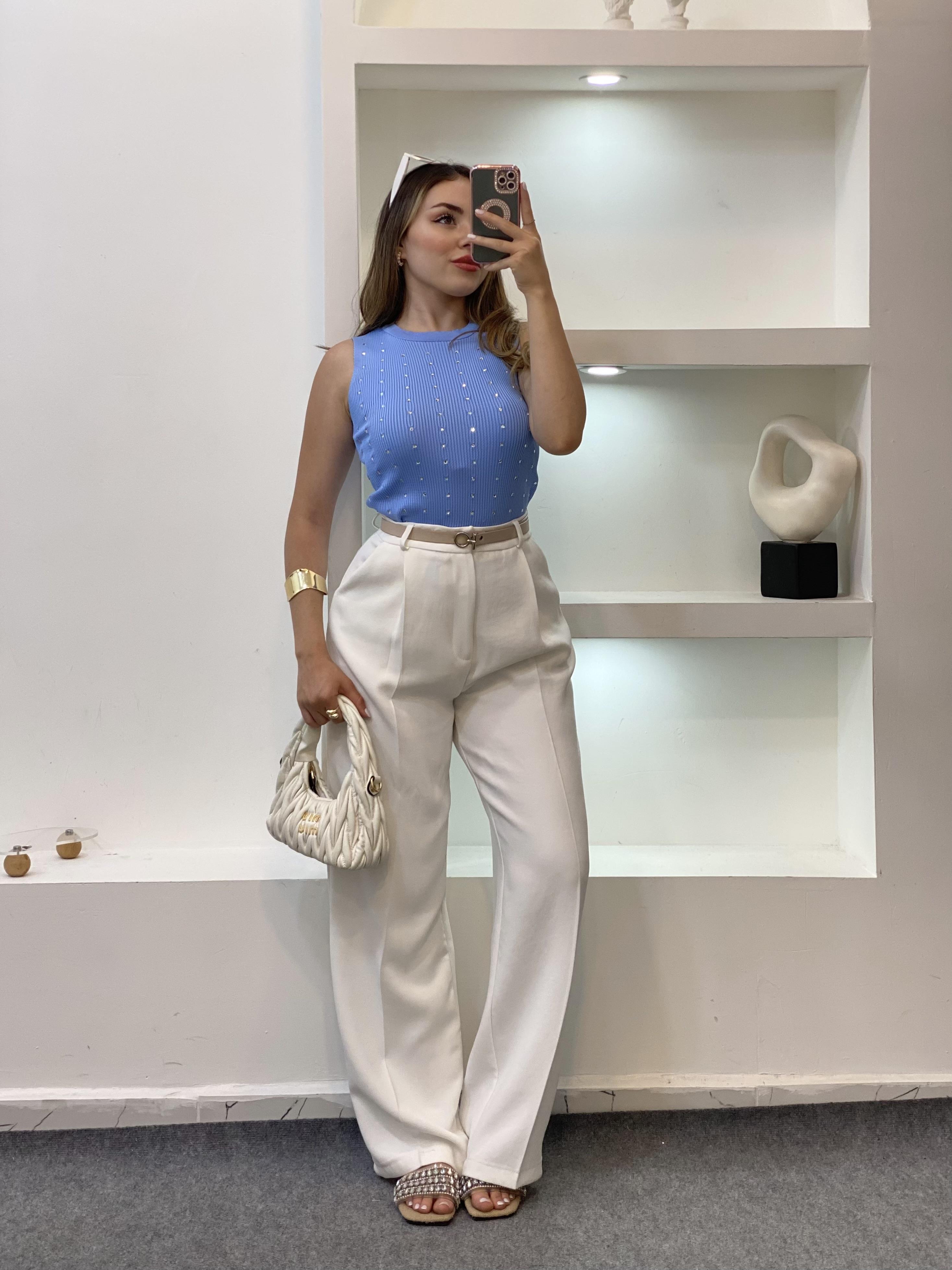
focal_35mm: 52
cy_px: 635
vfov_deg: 36.8
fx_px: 1907
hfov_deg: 28.0
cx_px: 476
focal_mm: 6
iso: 64
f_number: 2
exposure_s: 1/100
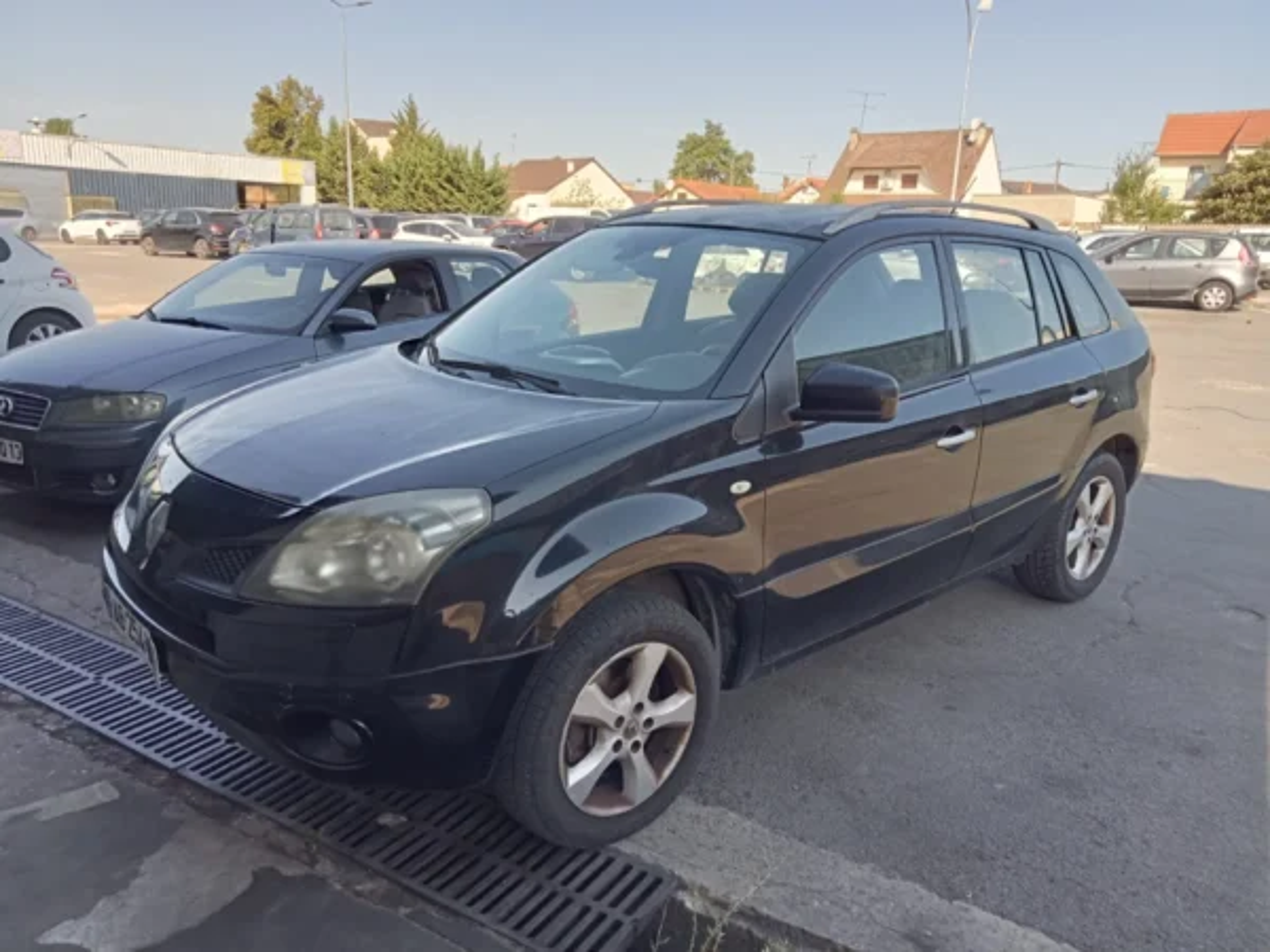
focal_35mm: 28
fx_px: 1027
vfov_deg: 49.7
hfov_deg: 63.4
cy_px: 476
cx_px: 635
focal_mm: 3.46
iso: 100
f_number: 2.2
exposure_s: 1/251
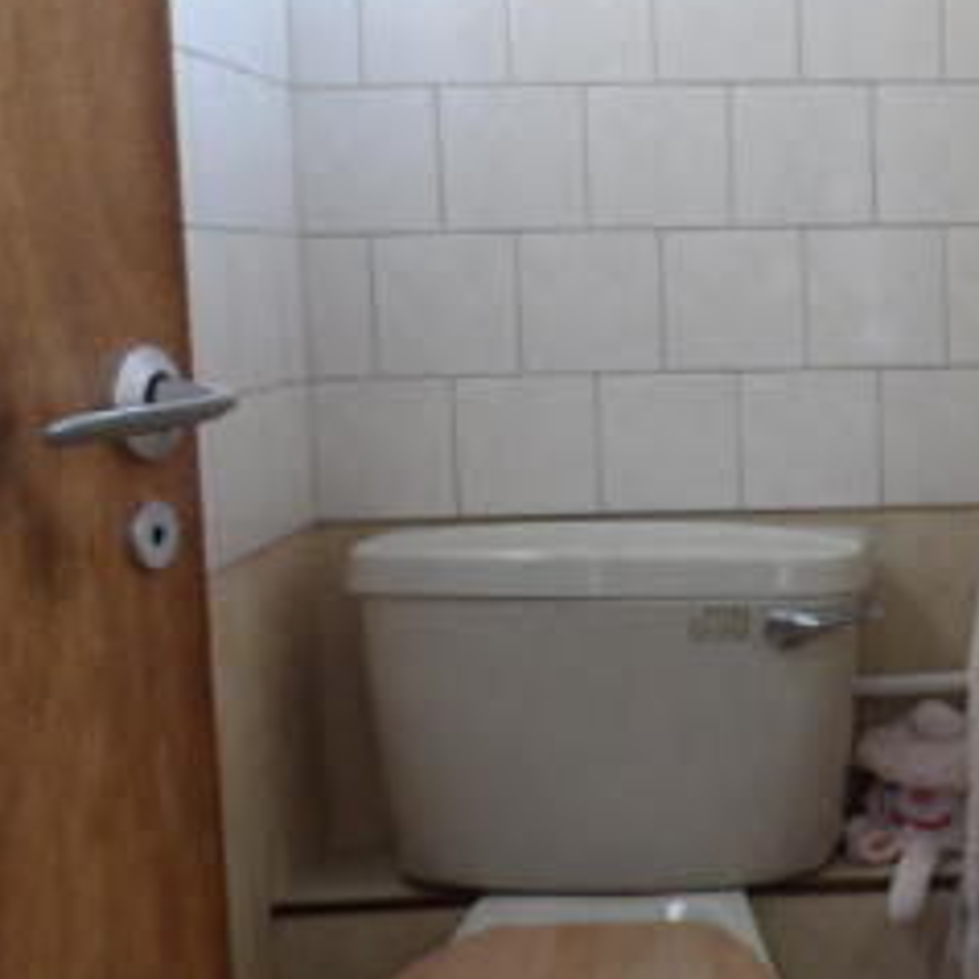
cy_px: 479
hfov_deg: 30.6
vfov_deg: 32.8
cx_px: 965
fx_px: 1664
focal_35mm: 52
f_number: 3.2
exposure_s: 1/30
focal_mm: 4
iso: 200
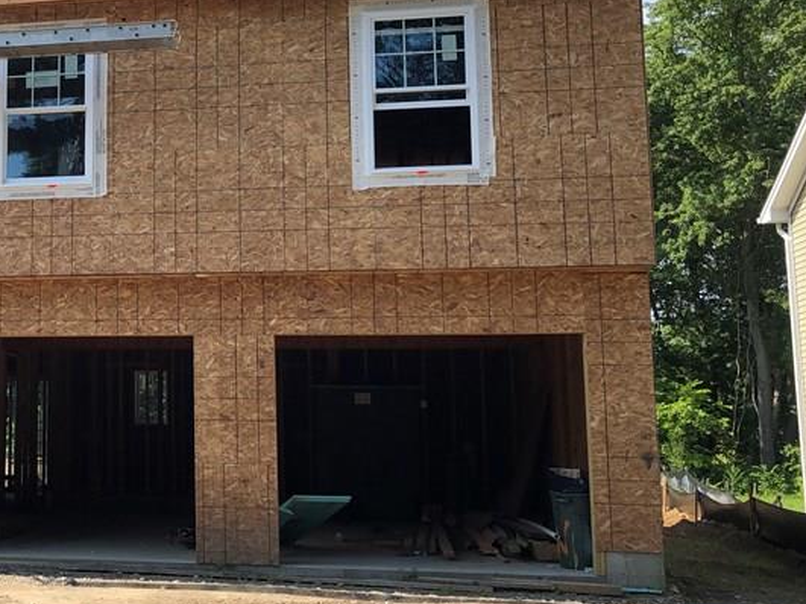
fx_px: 1257
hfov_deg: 33.2
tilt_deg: +6.9
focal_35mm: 54
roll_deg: +0.6
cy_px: 260
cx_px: 43
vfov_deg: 27.0
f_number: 1.8
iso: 20
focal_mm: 3.99
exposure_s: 1/1021
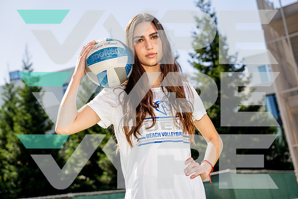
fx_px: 447
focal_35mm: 54
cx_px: 149
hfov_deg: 36.9
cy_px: 100
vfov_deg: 25.1
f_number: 4
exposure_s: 1/800
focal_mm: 54
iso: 100
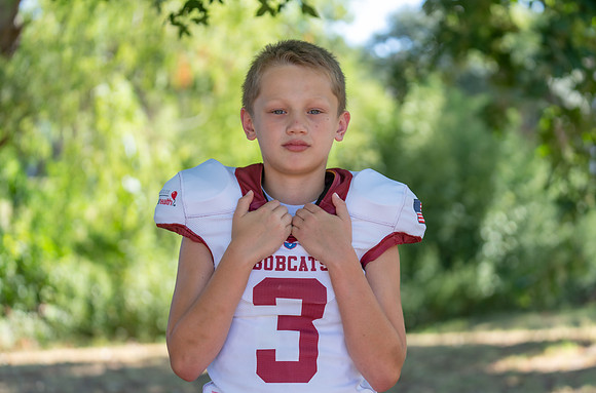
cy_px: 209
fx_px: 1234
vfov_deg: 18.1
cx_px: 316
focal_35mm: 75
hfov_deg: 27.1
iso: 125
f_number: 2.8
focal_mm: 70
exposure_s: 1/320
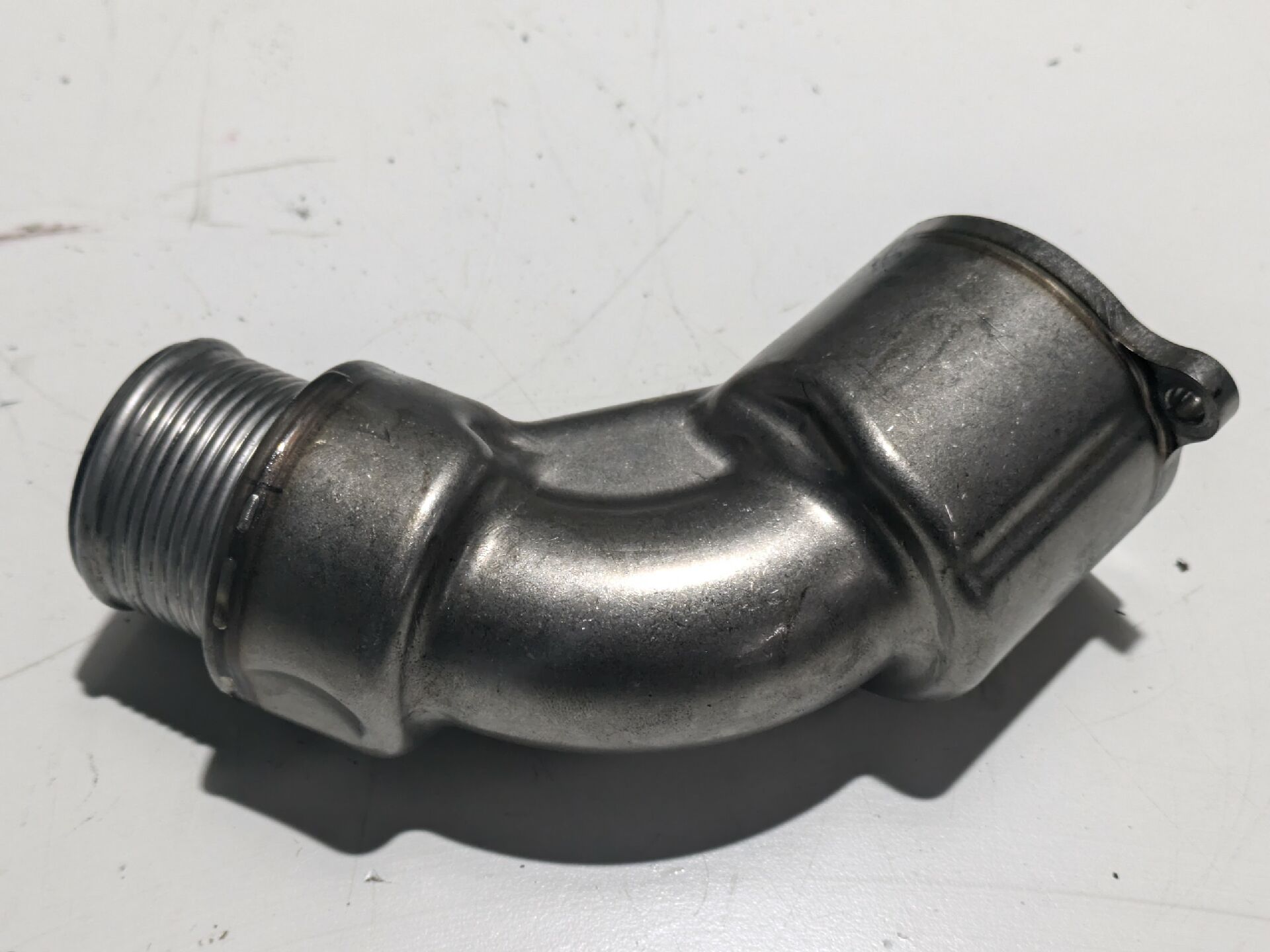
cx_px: 635
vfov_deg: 28.6
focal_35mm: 51
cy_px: 476
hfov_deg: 37.5
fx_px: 1871
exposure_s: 1/100
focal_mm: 5.43
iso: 90
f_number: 1.89
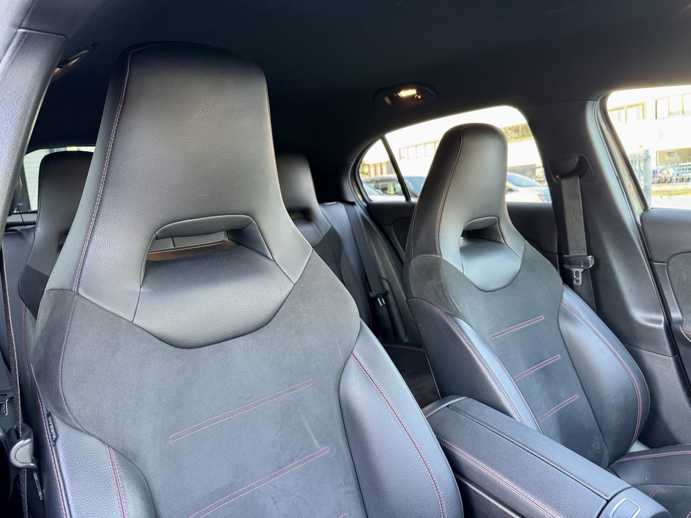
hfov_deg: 71.6
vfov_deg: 56.8
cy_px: 259
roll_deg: +5.9
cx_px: 346
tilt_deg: -7.1
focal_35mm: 24
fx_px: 479
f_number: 1.78
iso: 320
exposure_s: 1/60
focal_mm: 6.76
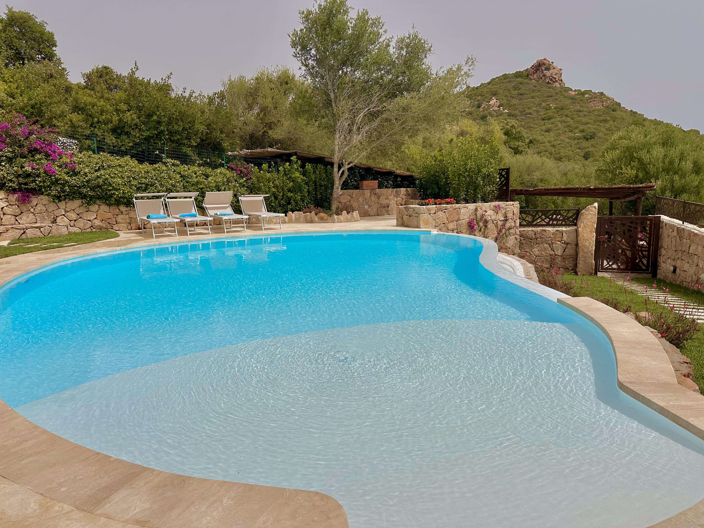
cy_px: 264
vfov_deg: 56.8
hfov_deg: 71.6
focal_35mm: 24
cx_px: 352
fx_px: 488
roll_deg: +0.4
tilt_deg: -9.1
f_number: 1.78
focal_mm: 6.86
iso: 80
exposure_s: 1/13699
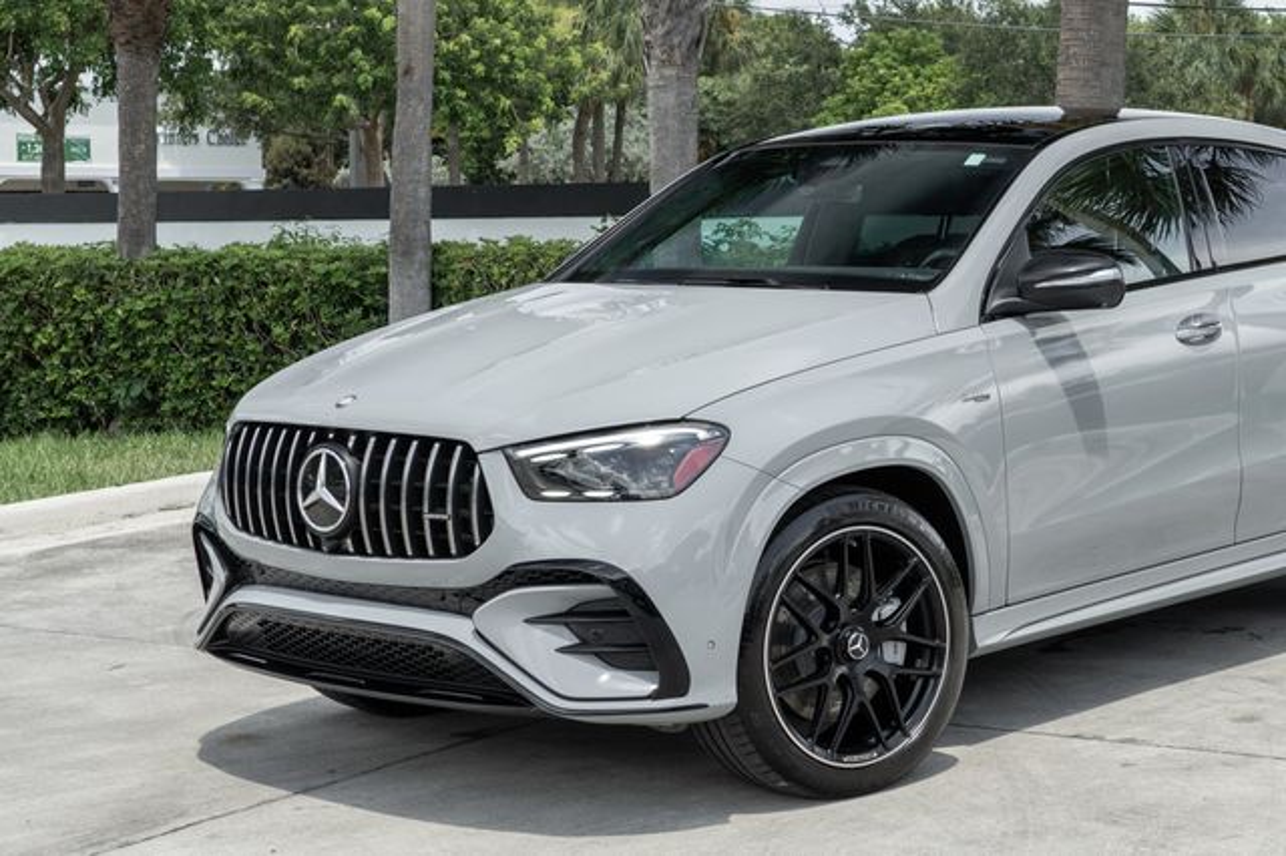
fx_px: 2599
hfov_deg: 27.5
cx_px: 902
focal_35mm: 73
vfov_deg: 18.7
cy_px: 328
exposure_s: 1/40
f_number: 8
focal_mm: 39
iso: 100
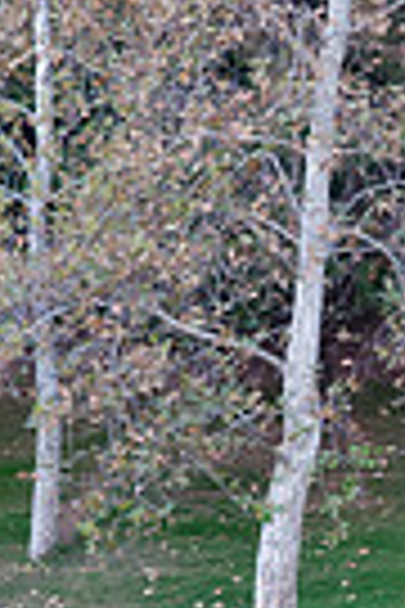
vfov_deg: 7.5
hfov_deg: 5.0
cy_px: 545
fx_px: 4623
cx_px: 664
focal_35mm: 274
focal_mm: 55
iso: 640
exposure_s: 1/80
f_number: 4.5
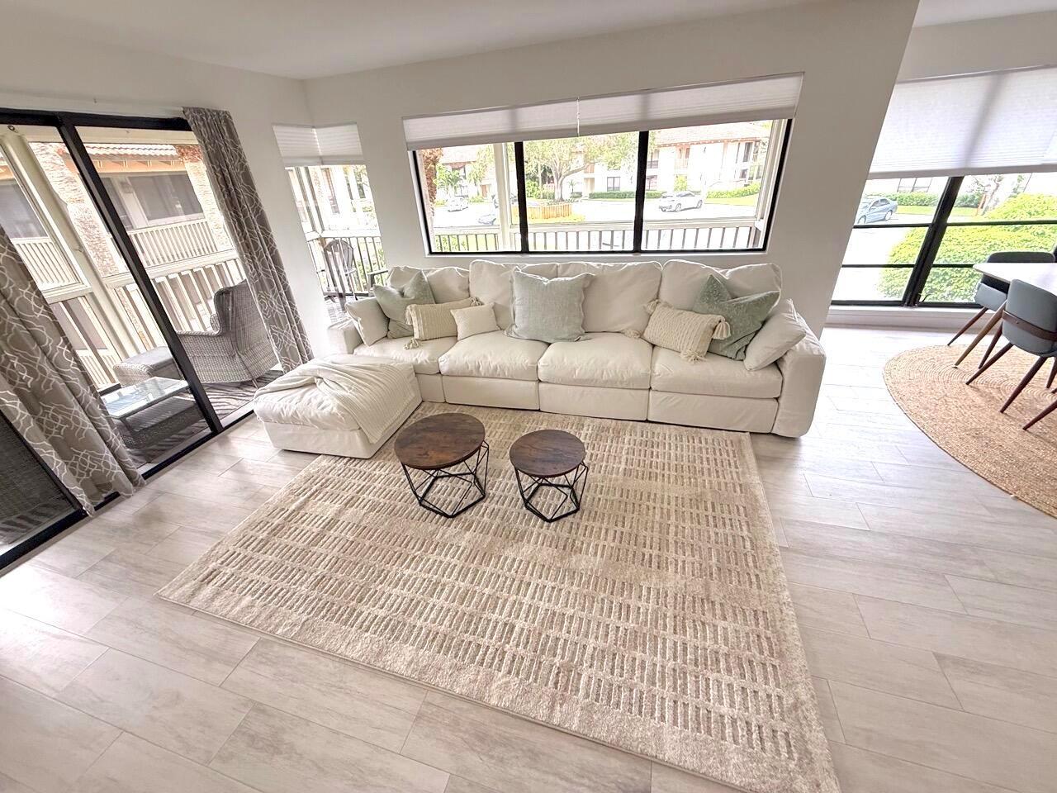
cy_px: 396
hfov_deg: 102.1
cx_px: 528
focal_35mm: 14
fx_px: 427
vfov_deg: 85.7
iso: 200
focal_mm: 2.22
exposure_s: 1/99
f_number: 2.2
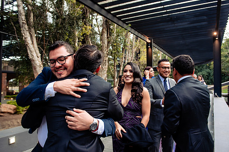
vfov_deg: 43.6
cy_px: 81
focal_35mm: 30
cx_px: 112
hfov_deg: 61.9
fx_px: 191
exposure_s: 1/125
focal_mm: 26
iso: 500
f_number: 3.5
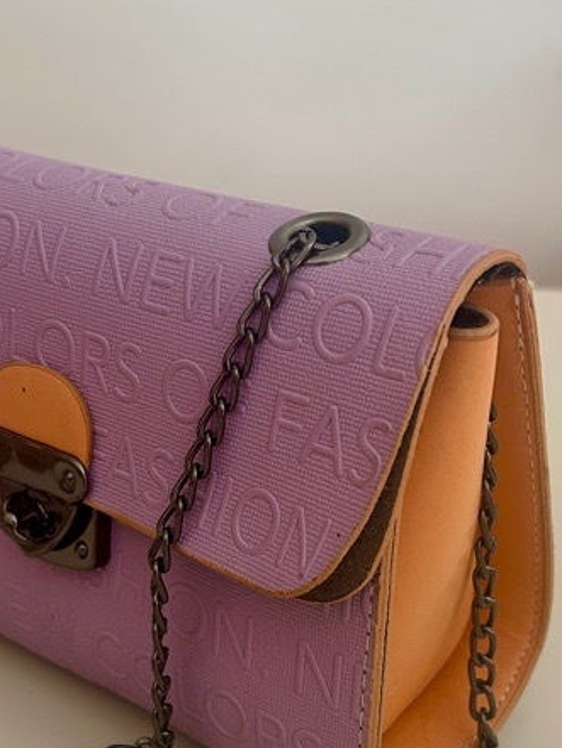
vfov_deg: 32.7
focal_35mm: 59
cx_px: 239
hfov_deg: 24.8
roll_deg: -1.3
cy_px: 392
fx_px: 1277
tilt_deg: -27.2
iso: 125
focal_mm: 5.7
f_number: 1.5
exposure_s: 1/76
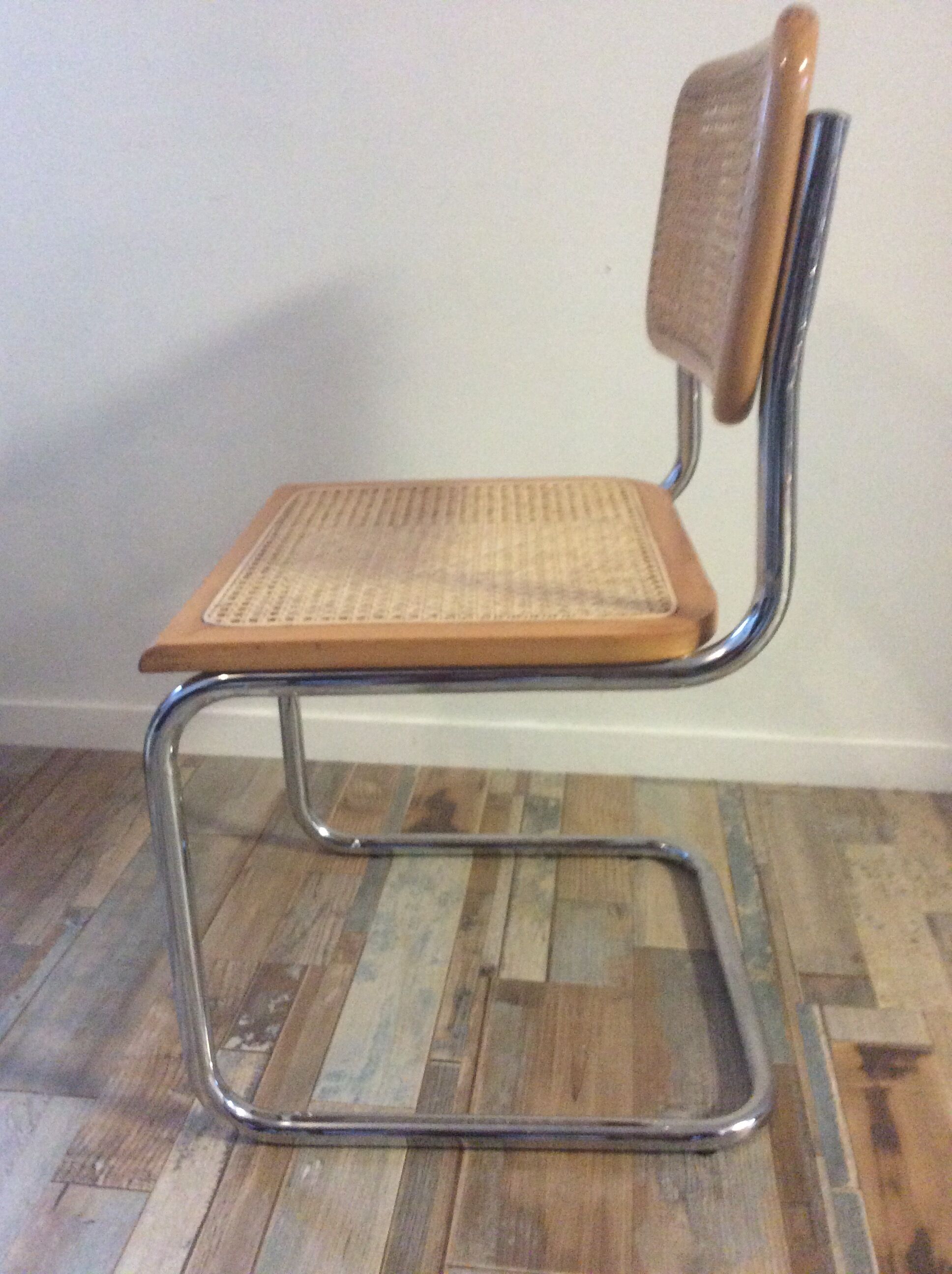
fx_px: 1177
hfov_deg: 44.1
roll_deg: +0.7
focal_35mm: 32
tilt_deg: -22.3
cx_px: 476
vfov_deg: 56.9
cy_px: 637
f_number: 2.4
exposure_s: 1/17
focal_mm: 3.3
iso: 320
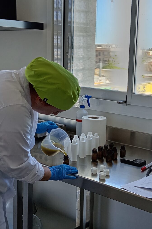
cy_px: 114
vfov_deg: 35.1
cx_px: 76
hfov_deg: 23.8
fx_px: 361
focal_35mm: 57
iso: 101
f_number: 1.8
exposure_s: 1/50
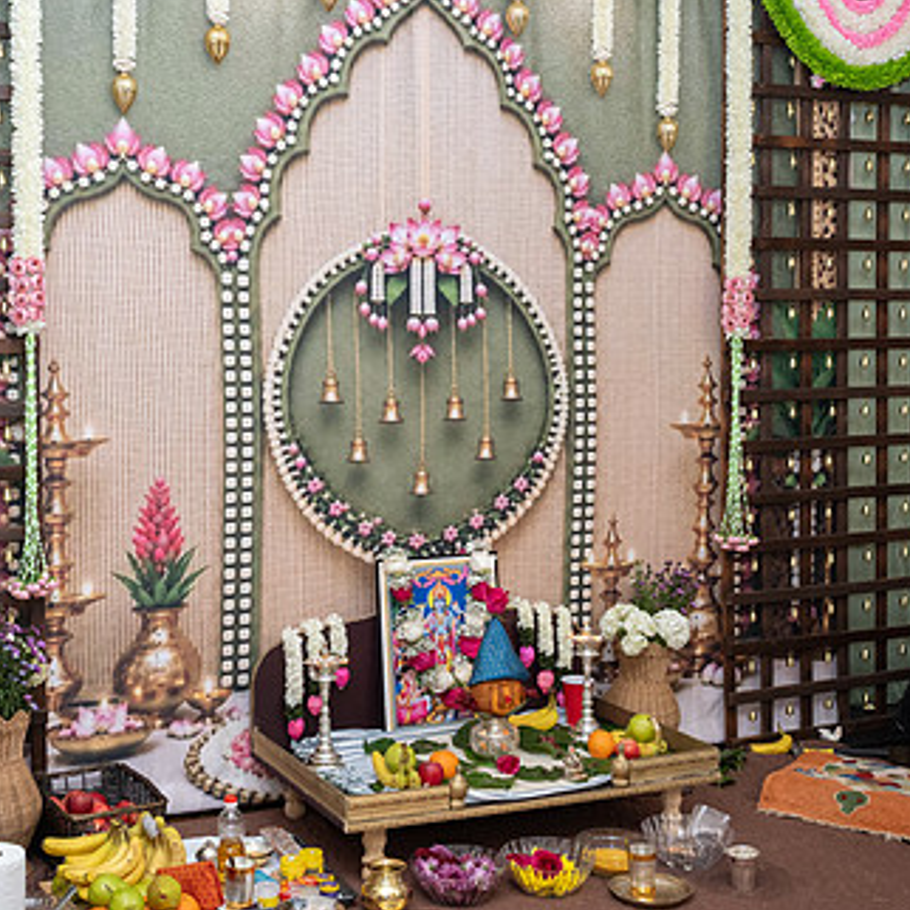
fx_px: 1487
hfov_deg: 33.9
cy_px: 377
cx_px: 345
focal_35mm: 50
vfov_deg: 33.9
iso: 800
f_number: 3.5
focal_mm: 32
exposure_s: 1/160
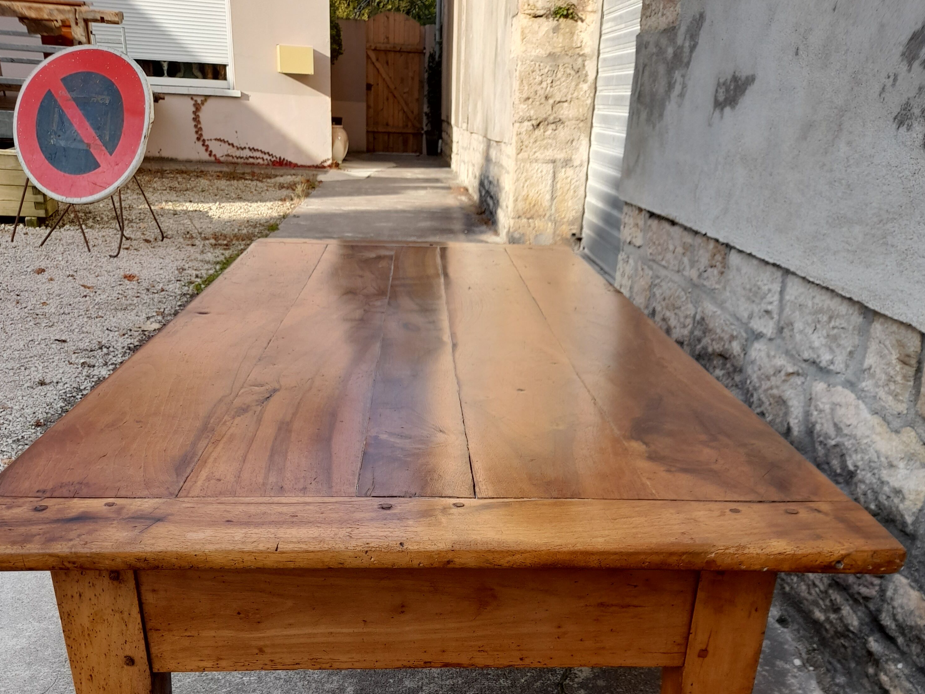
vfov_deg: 39.7
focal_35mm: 34
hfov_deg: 54.0
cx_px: 460
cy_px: 583
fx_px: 909
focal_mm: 4.6
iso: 20
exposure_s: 1/205
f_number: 2
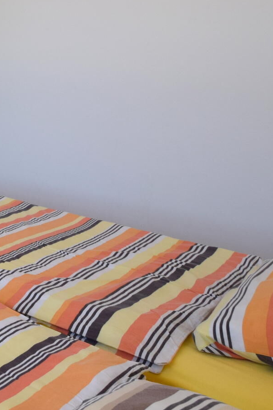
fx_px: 455
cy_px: 78
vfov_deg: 45.8
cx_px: -173
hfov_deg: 23.6
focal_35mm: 40
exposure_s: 1/160
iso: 400
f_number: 6.3
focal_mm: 10
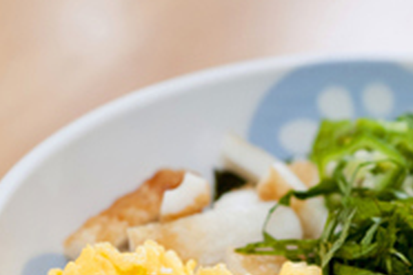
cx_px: 391
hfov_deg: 14.0
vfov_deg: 9.4
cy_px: 316
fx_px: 1663
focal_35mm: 145
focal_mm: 40
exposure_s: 1/60
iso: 400
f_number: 5.6
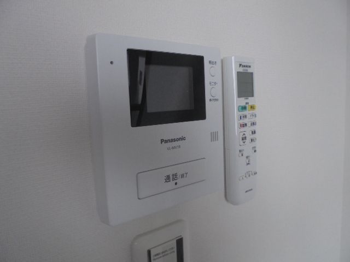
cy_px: 131
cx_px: 175
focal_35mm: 26
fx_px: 263
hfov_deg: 67.3
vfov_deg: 53.1
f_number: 3.5
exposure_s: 1/50
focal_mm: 4.6
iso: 100
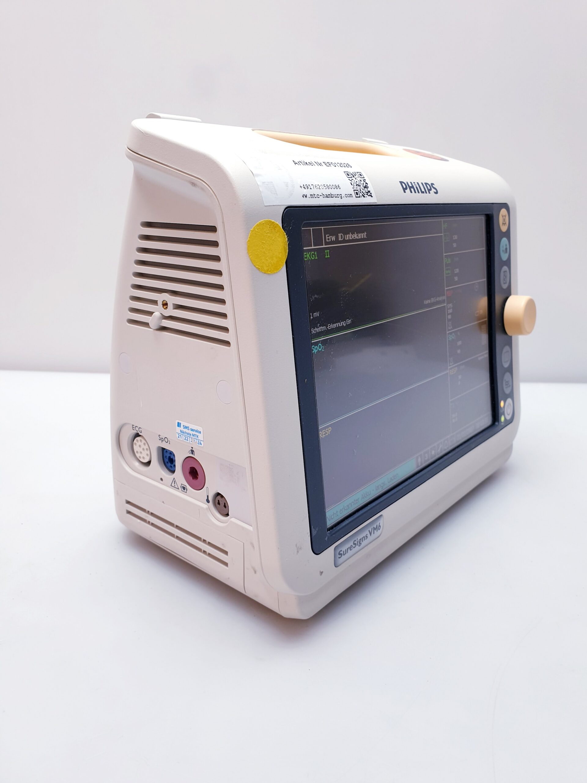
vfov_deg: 67.3
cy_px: 392
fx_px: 588
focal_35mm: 26
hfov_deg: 53.1
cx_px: 294
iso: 64
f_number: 2.4
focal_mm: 4.3
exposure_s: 1/50
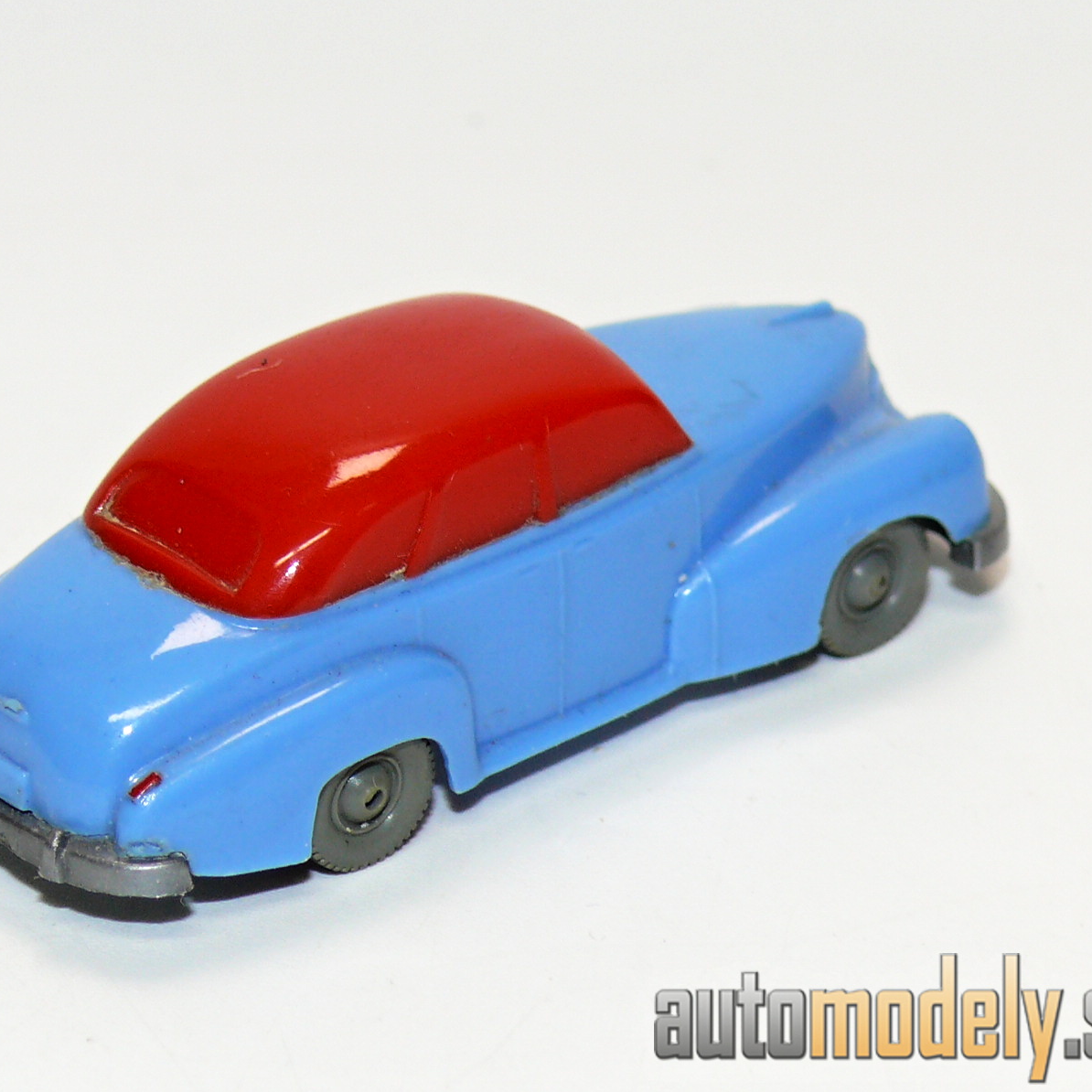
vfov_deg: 9.4
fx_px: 6638
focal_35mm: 186
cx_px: 444
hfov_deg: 9.4
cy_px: 545
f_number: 4
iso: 100
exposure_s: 1/30
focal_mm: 18.6
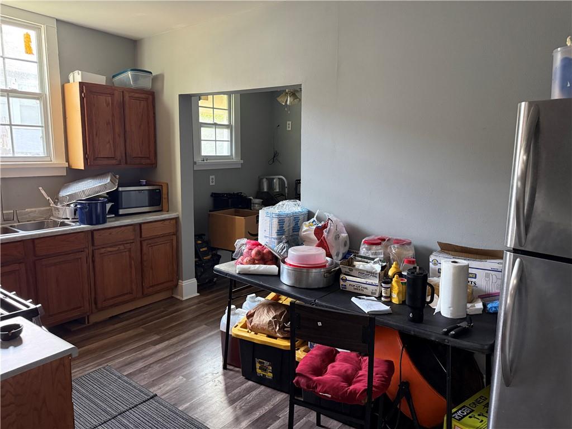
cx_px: 286
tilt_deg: -6.4
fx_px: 397
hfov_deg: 71.6
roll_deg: -1.6
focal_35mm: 24
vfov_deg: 56.8
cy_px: 214
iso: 640
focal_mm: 6.76
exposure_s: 1/60
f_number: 1.78
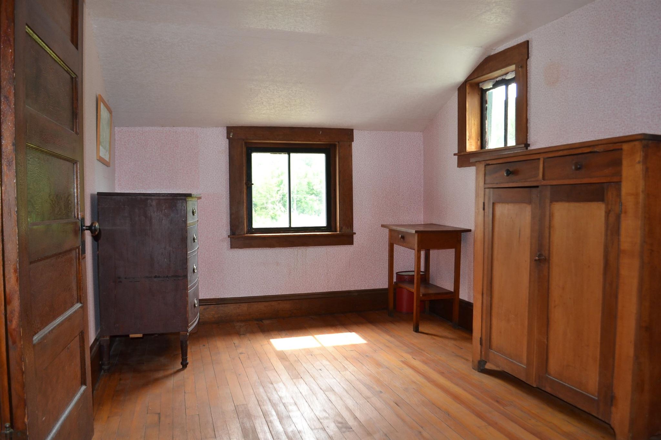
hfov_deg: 67.4
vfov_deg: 47.9
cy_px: 220
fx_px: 496
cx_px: 330
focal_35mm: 27
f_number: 4
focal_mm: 18
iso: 400
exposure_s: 1/100
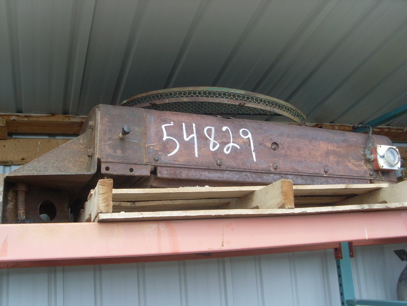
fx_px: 447
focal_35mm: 38
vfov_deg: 37.7
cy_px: 153
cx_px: 204
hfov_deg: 49.0
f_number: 7.7
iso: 80
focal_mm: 6.3
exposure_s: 1/90
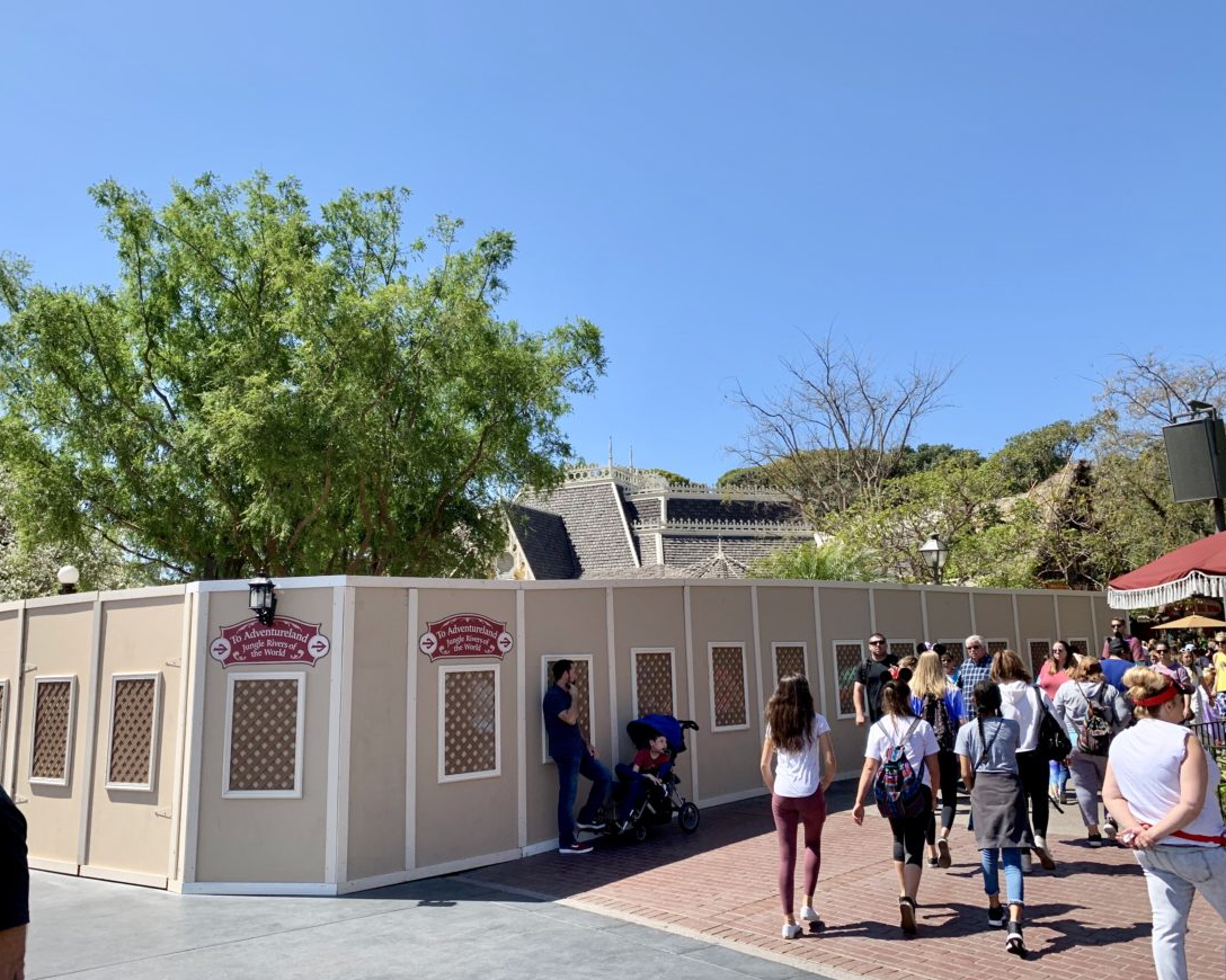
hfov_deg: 62.2
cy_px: 497
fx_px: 1016
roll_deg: +0.9
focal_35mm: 28
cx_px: 581
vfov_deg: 51.5
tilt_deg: +9.4
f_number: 1.8
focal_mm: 4.25
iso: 25
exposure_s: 1/1314
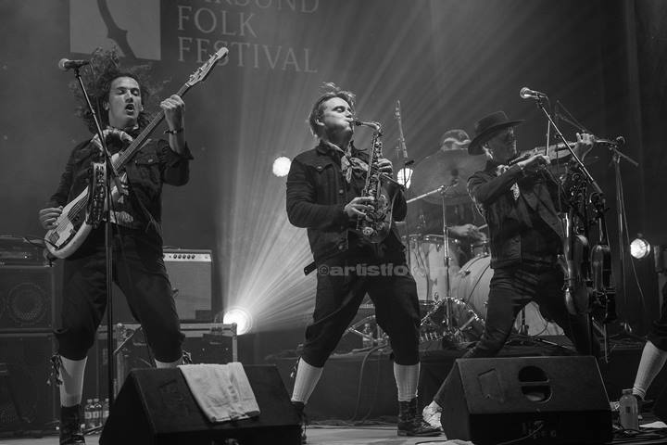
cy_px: 222
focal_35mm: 70
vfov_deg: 19.5
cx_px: 334
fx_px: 1297
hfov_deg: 28.8
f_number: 2.8
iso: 2000
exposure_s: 1/500
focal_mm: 70
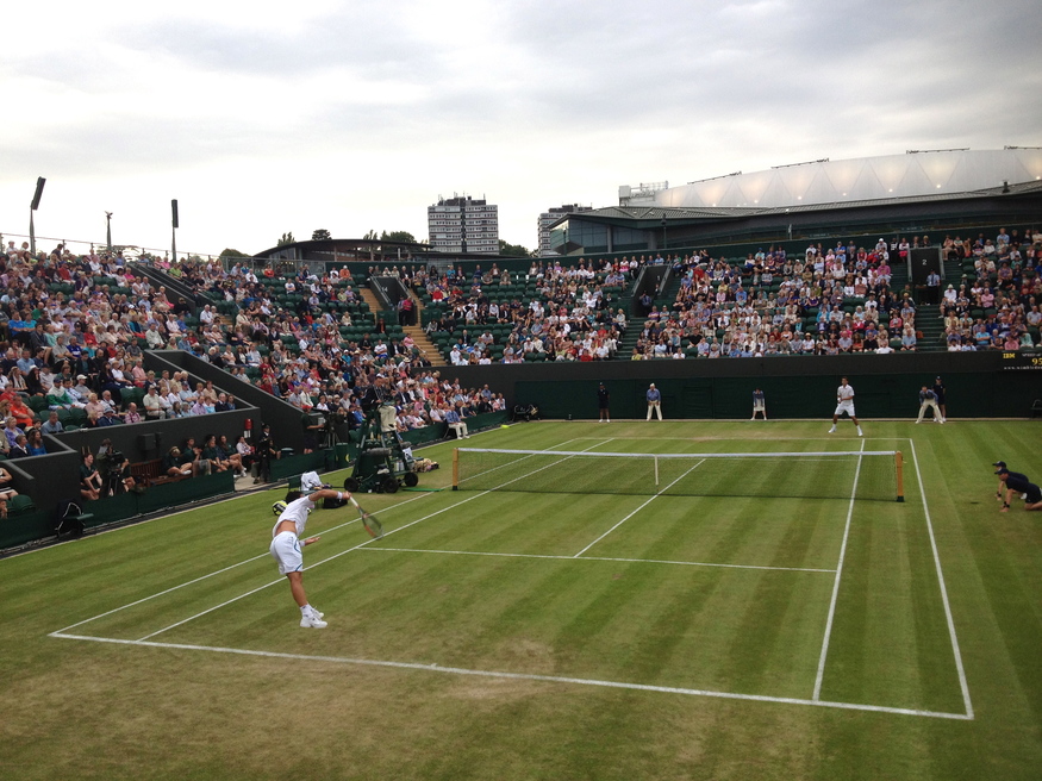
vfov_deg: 40.7
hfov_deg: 52.6
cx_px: 521
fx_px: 1053
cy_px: 390
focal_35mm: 35
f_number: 2.4
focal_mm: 4.28
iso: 64
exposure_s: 1/389
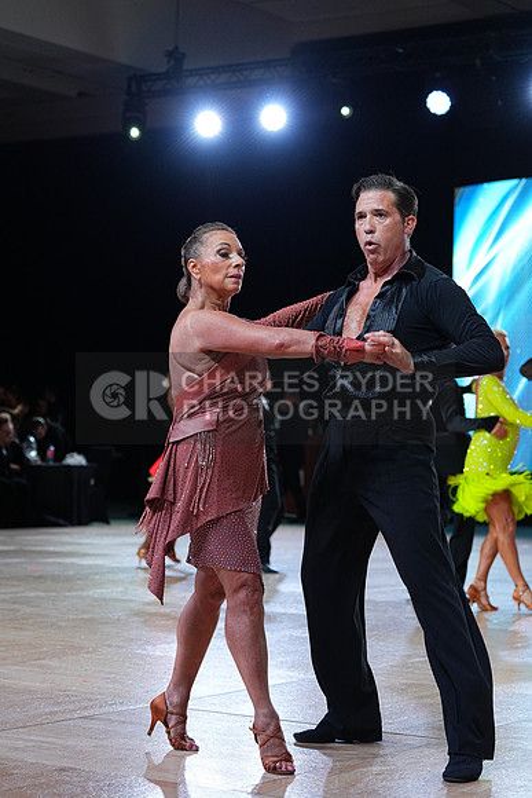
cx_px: 266
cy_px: 399
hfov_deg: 17.5
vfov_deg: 26.0
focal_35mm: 78
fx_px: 1728
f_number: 4
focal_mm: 78
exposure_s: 1/500
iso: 1000
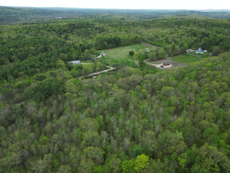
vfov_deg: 56.8
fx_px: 159
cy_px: 86
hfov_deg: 71.6
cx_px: 115
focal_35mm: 24
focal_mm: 6.72
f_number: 1.7
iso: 200
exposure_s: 1/320
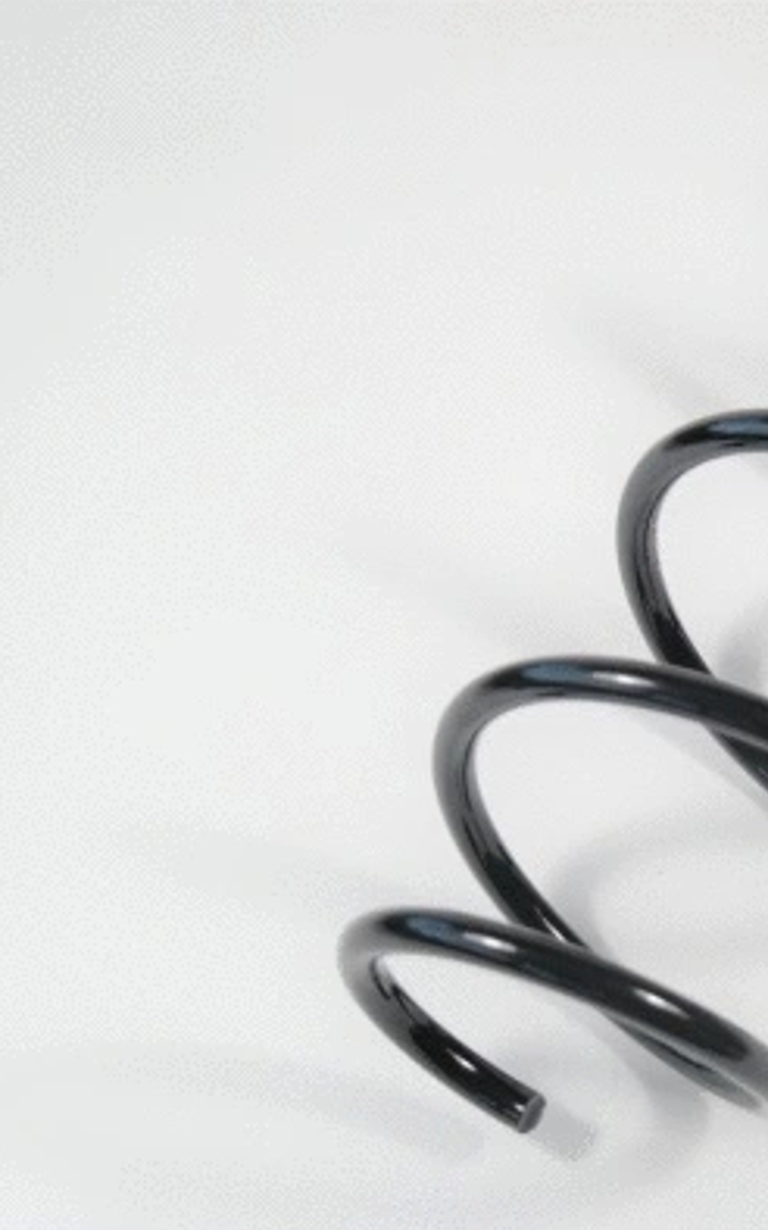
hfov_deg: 14.6
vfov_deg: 23.8
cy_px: 621
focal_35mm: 87
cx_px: 880
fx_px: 2916
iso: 200
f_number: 4.5
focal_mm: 37
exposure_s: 1/50
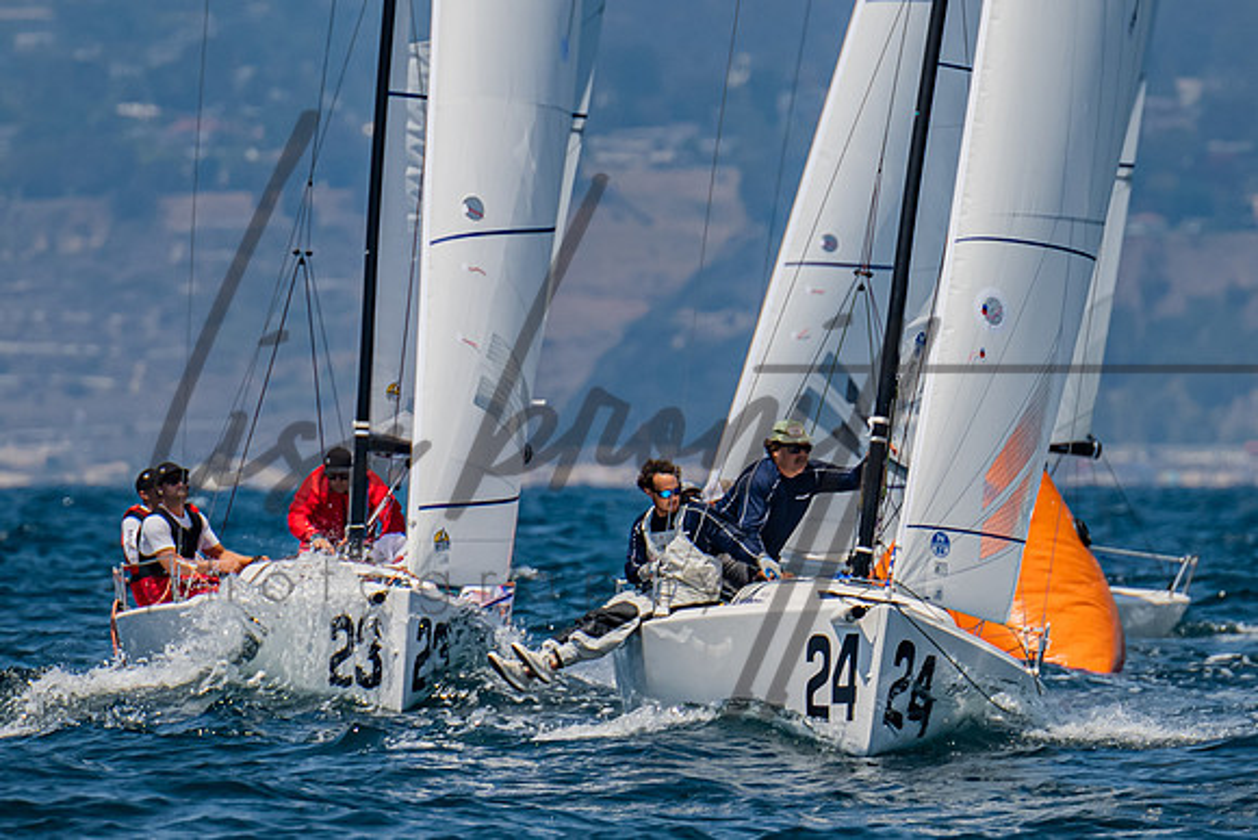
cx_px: 747
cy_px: 613
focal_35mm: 858
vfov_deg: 1.6
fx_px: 29990
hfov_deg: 2.4
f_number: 6.3
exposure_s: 1/2000
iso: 400
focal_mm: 400
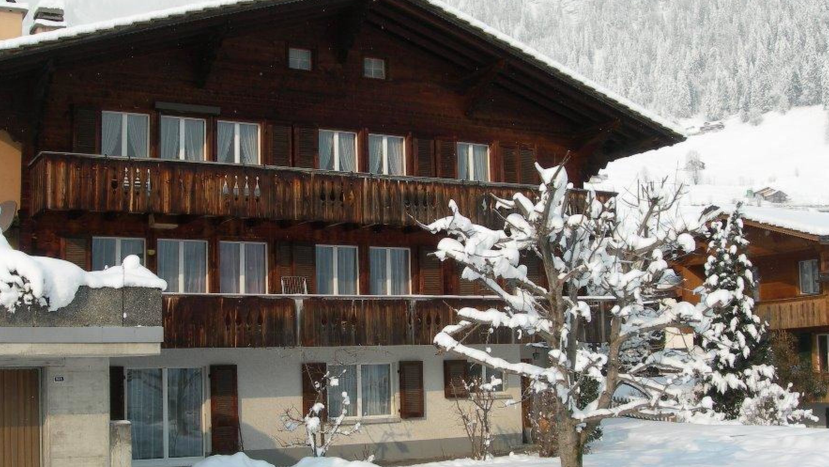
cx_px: 358
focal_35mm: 48
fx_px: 1055
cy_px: 260
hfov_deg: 42.8
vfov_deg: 24.9
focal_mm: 7.8
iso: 50
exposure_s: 1/548
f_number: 4.8
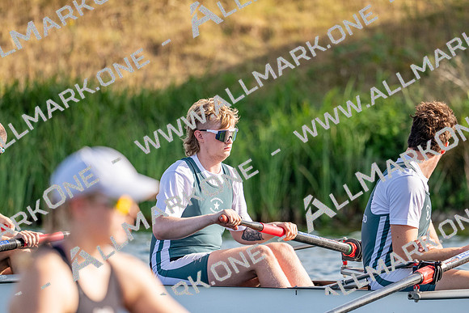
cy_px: 156
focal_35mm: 600
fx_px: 7822
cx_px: 234
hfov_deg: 3.4
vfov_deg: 2.3
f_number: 4.5
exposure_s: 1/2500
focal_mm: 400
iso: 500
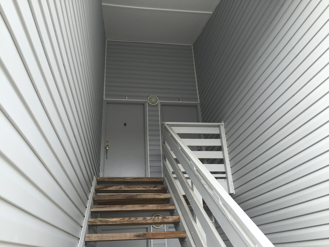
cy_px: 124
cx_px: 164
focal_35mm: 29
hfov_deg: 61.7
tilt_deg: +24.6
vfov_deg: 48.2
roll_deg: +2.2
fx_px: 276
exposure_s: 1/192
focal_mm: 4.15
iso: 32
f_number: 2.2
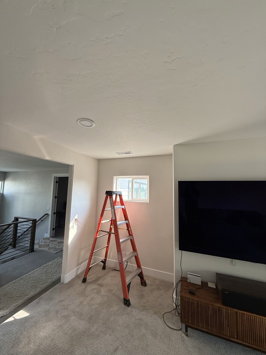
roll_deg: -1.3
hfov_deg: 85.7
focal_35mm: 14
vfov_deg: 102.1
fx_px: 143
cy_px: 178
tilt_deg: +10.1
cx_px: 133
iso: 64
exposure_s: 1/101
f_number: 2.2
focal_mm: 2.22
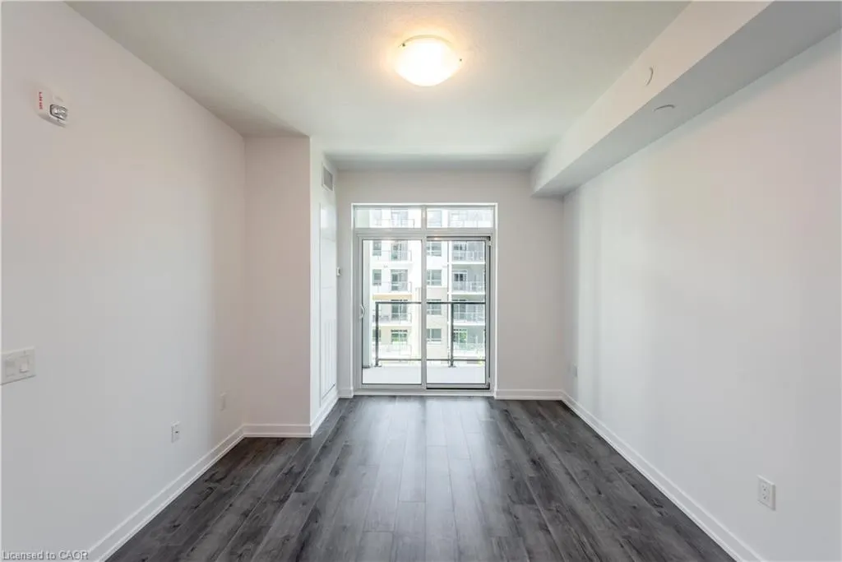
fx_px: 327
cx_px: 421
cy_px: 281
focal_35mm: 14
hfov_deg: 104.2
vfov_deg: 81.2
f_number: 6.3
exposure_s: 1/50
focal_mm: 14
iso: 140
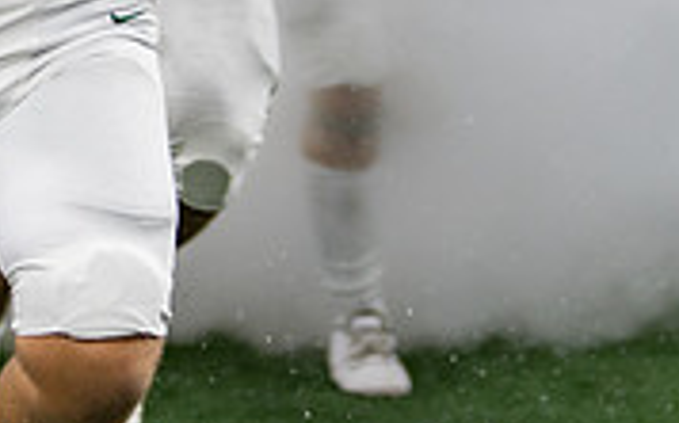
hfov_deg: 8.9
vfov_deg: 5.4
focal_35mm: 236
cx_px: 259
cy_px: -572
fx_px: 4364
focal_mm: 50
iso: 500
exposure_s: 1/1250
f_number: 1.2
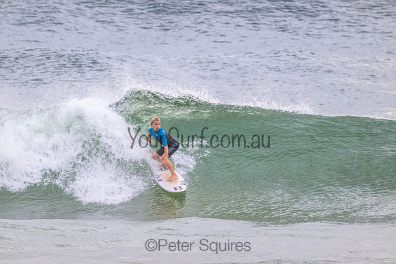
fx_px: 8802
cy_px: 132
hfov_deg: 2.6
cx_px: 198
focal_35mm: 800
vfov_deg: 1.7
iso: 5000
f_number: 11
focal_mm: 800
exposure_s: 1/2000
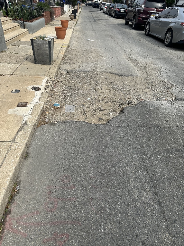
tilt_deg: -33.7
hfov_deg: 56.8
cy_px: 123
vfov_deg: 71.6
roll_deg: -3.6
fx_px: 170
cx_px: 92
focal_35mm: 24
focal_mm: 6.86
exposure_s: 1/3472
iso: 80
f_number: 1.78
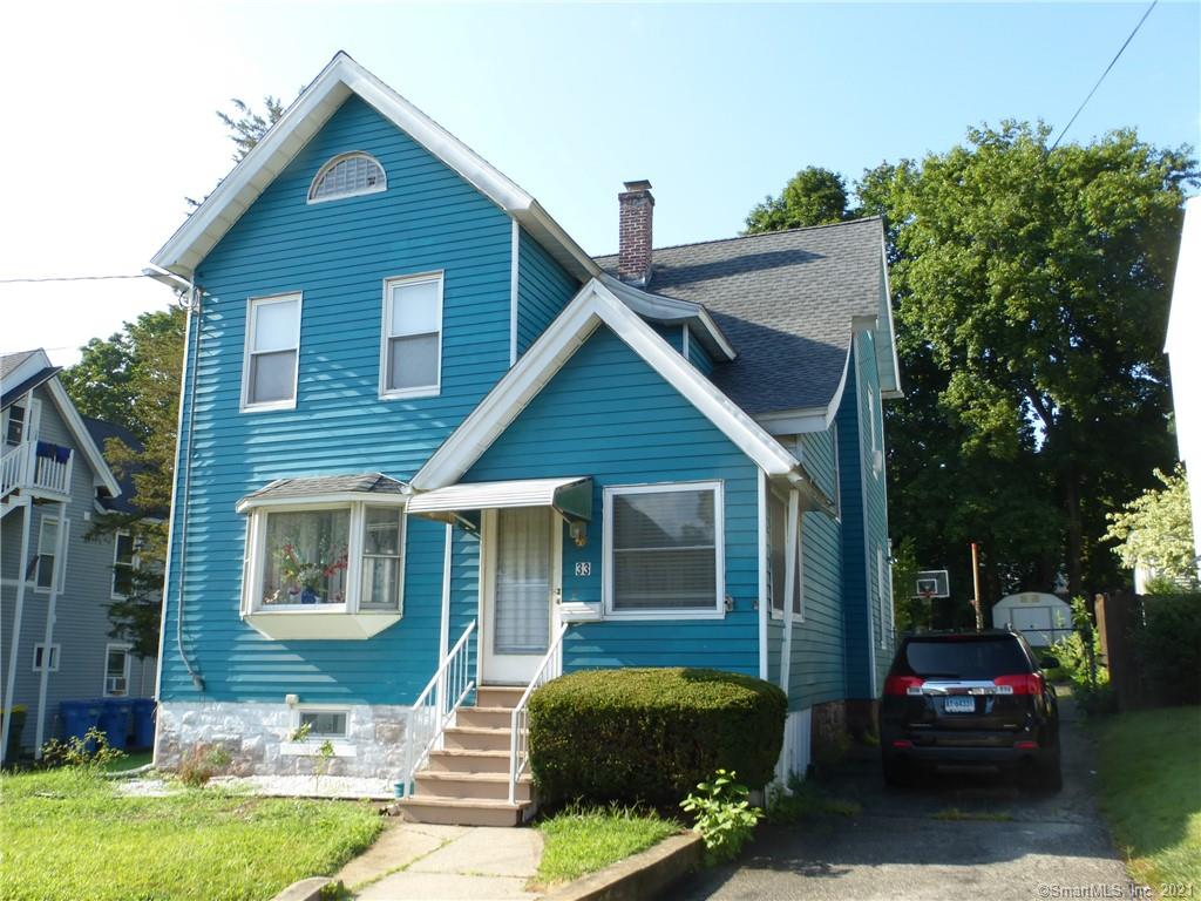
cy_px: 450
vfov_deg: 46.8
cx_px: 600
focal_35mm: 30
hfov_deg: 60.0
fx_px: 1041
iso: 100
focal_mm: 5.4
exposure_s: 1/250
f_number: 4
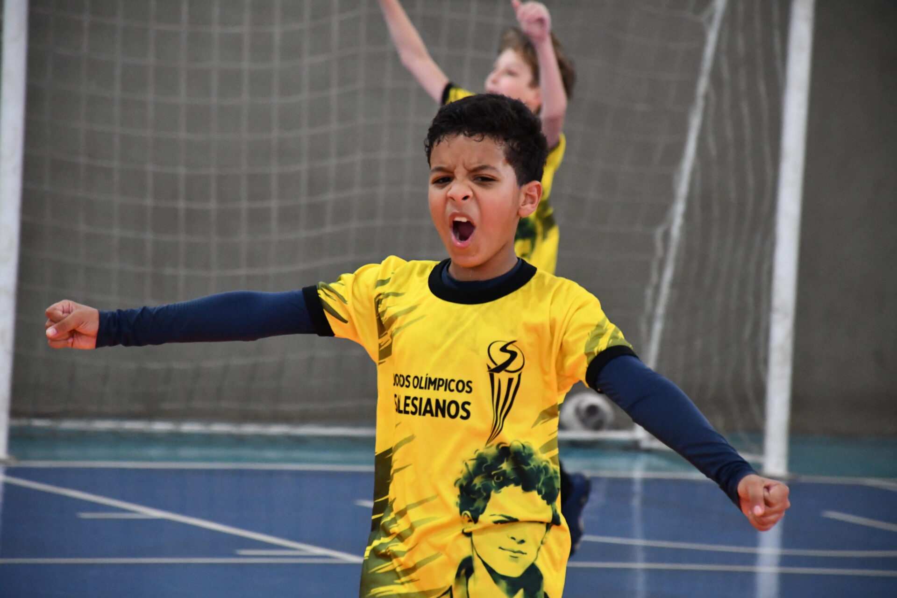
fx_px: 5232
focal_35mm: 210
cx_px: 448
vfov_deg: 6.5
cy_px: 299
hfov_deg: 9.8
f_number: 5.6
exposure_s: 1/125
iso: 4000
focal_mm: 140
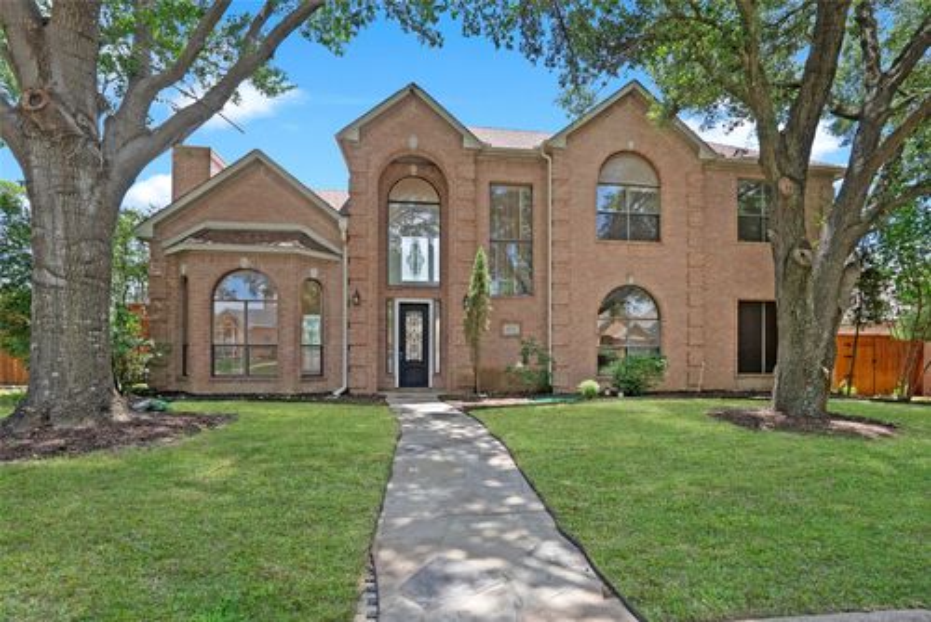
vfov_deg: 81.3
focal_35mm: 14
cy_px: 311
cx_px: 466
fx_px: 362
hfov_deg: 104.2
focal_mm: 14
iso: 800
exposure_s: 1/500
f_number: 9
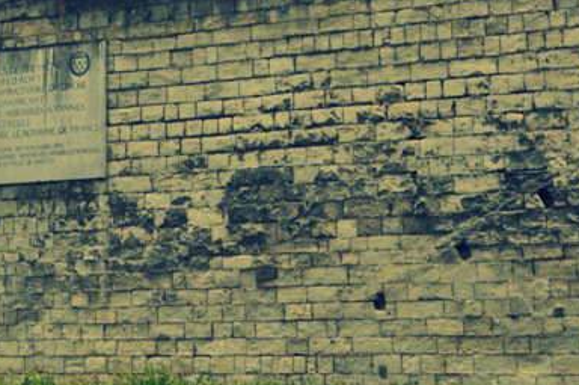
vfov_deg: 12.5
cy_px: -54
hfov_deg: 18.7
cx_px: 50
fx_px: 1726
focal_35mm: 107
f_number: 14
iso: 200
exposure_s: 1/200
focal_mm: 25
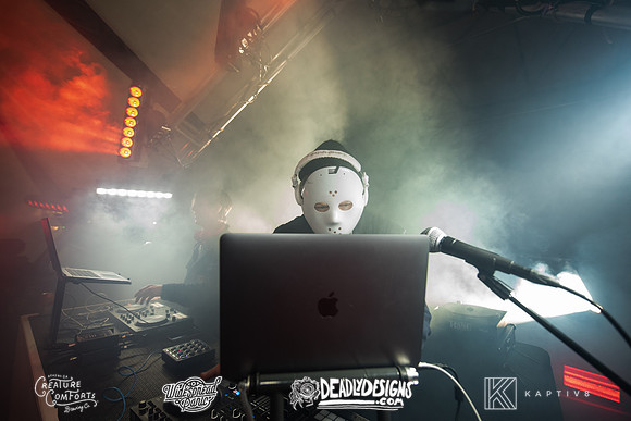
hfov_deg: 96.7
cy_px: 210
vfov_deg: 73.8
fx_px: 280
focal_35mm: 16
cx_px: 316
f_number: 3.5
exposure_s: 1/80
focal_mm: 16
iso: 2000
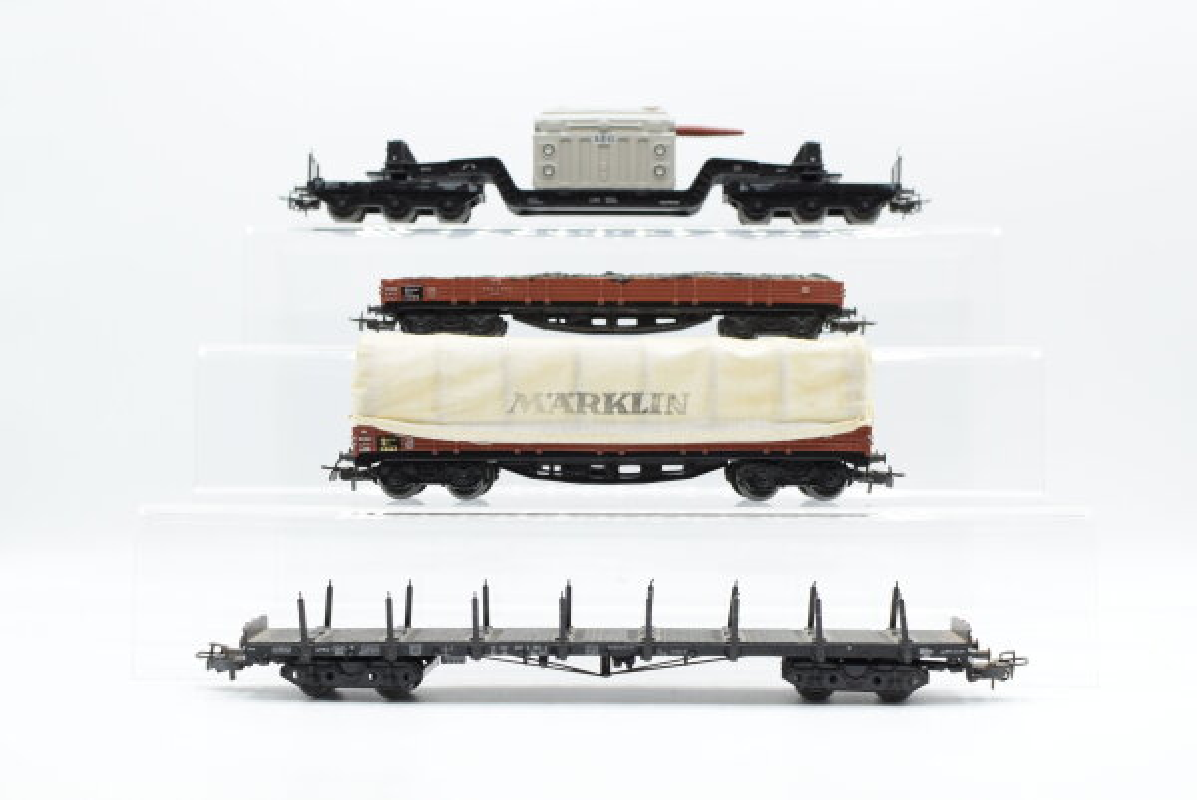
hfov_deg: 37.8
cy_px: 400
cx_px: 598
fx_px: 1747
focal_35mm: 52
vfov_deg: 25.8
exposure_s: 1/125
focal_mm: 35
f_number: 8
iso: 400
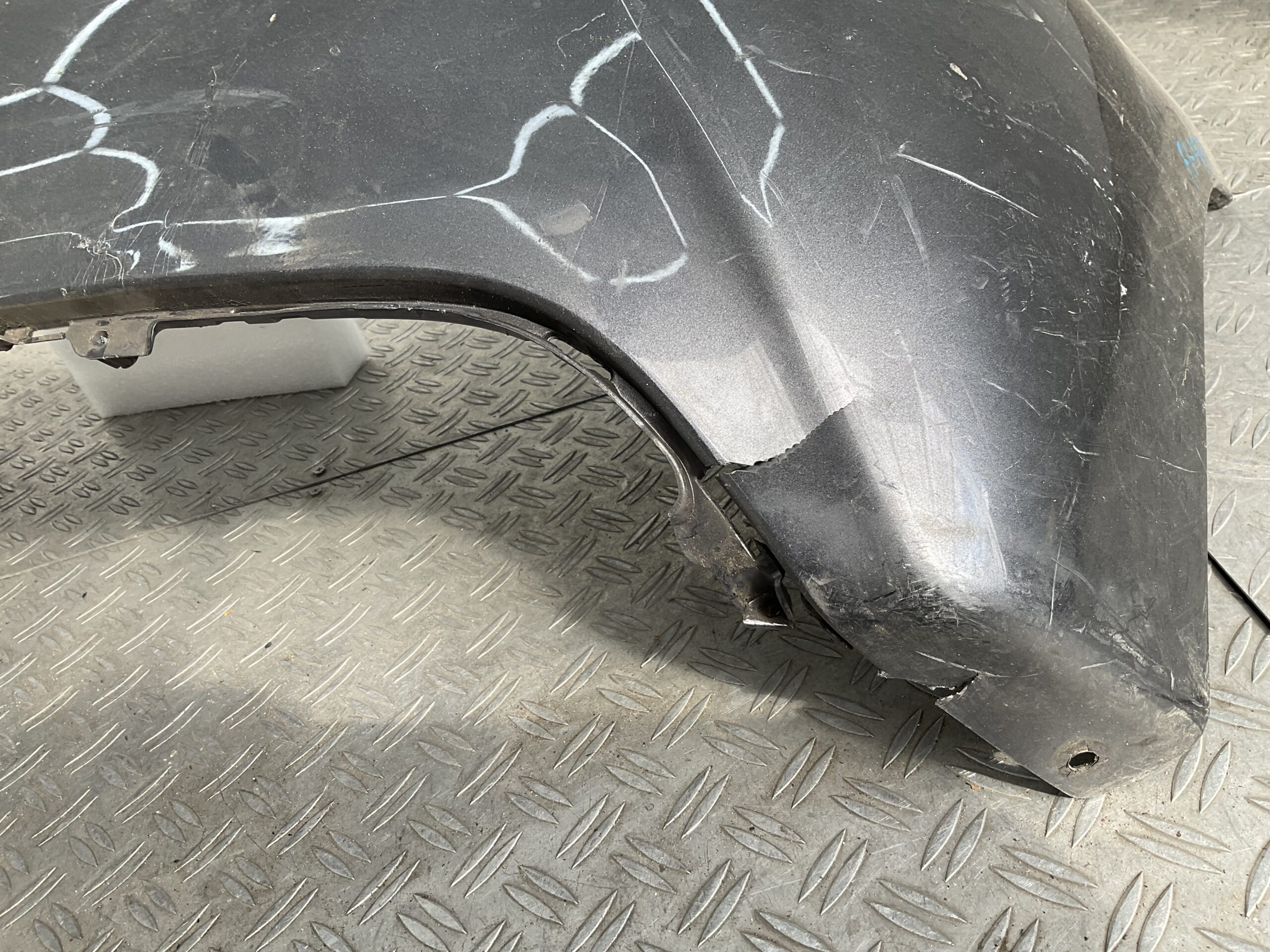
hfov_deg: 61.7
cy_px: 476
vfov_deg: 48.2
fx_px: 1064
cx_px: 635
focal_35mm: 29
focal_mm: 3
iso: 16
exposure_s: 1/147
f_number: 1.8
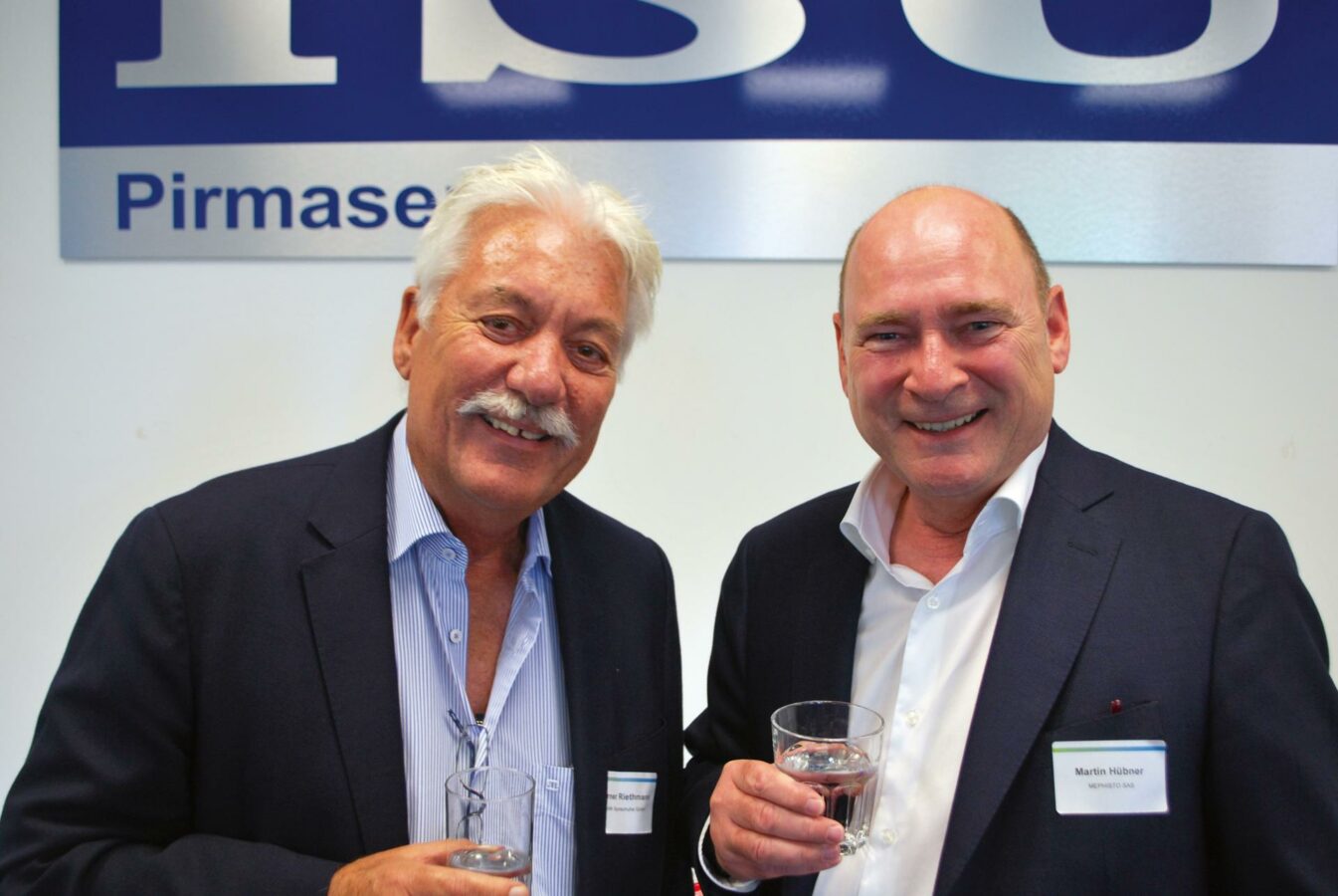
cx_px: 669
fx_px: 1339
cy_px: 448
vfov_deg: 37.0
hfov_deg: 53.1
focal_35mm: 36
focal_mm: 24
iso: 220
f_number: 4.2
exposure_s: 1/30
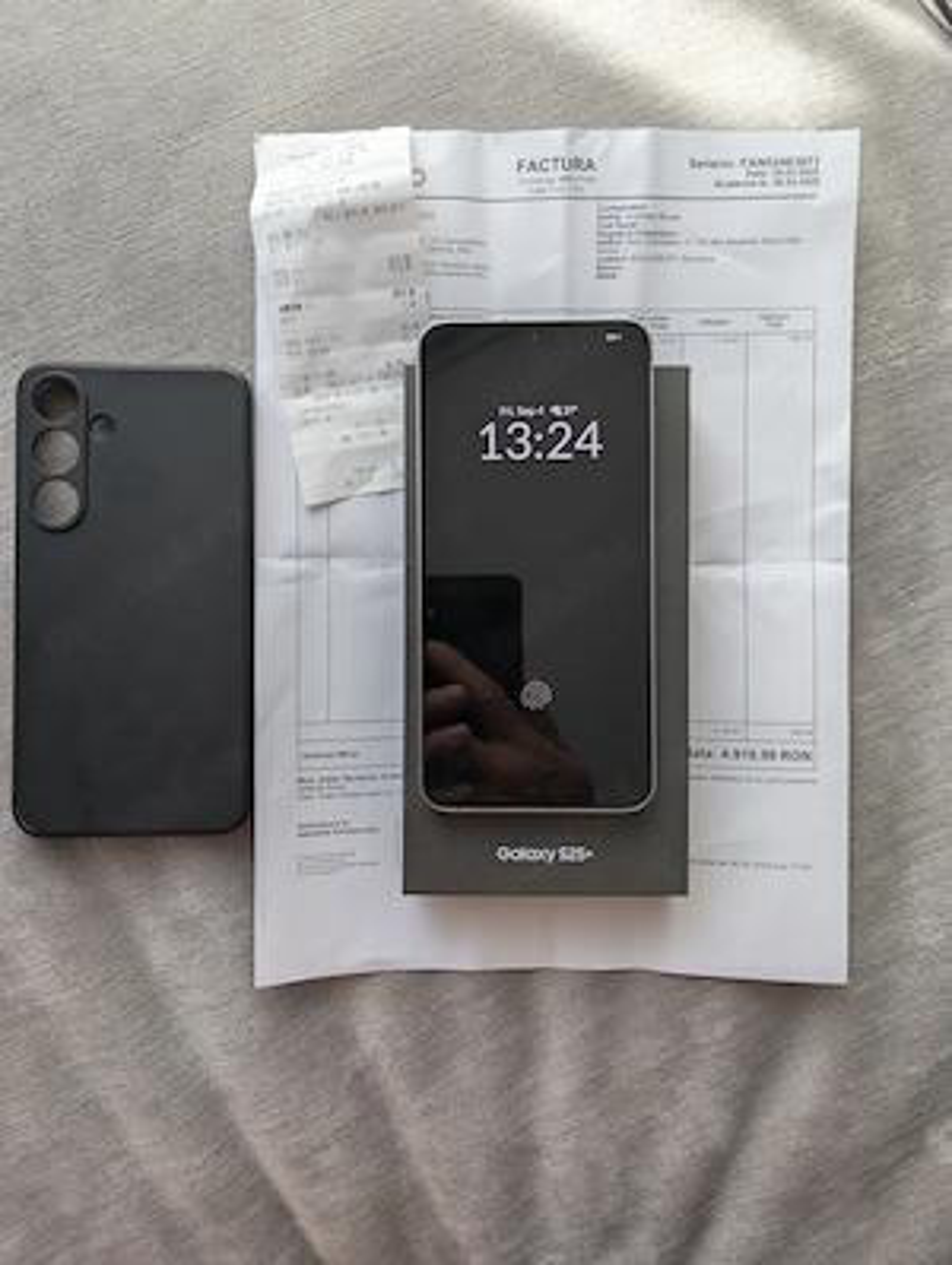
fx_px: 879
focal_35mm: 24
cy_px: 632
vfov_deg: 71.5
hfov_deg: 56.9
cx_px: 476
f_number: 1.68
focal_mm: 6.9
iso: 60
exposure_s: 1/80.1
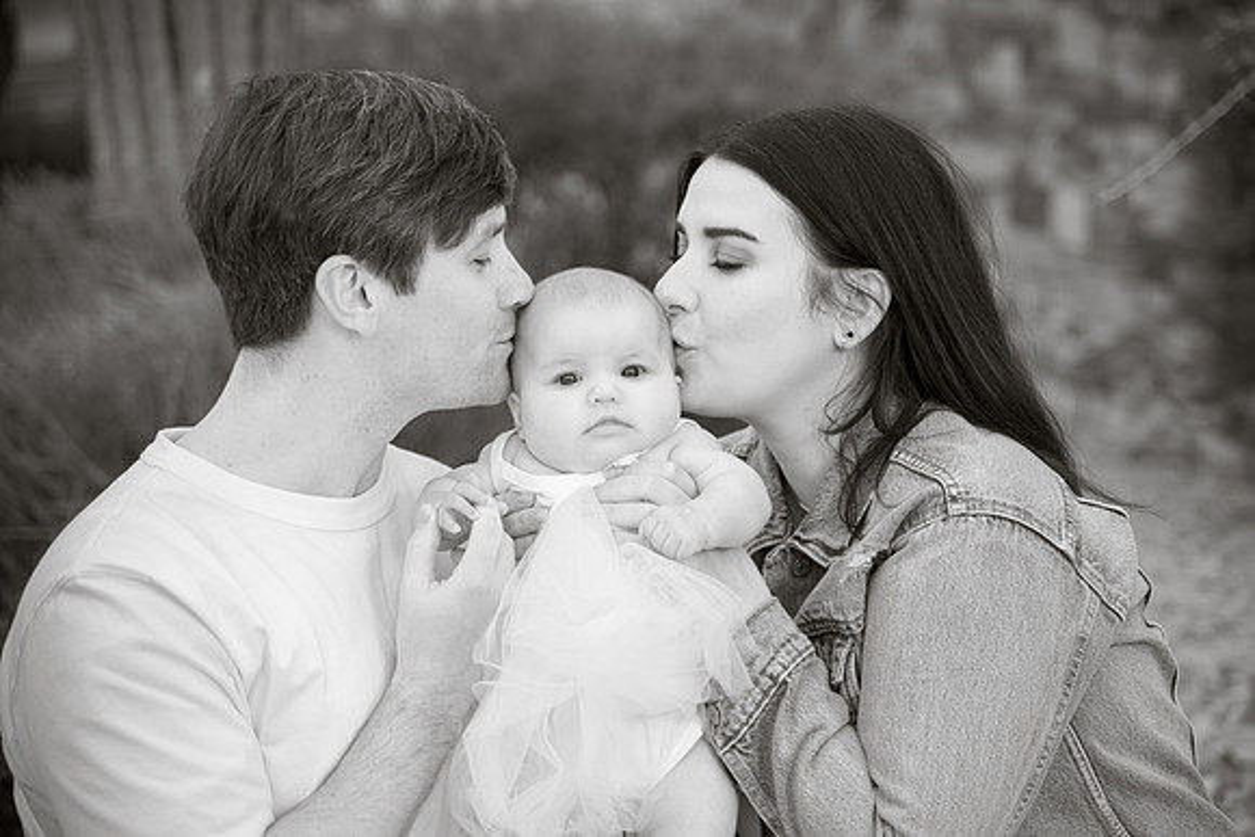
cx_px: 668
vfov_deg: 12.3
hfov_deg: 18.3
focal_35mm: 112
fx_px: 3896
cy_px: 445
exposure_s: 1/200
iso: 100
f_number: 4
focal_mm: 105
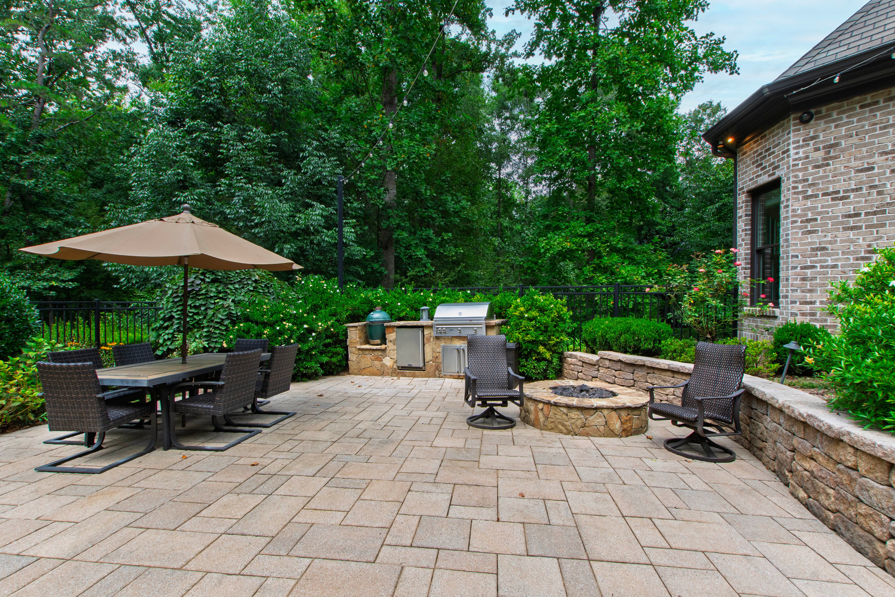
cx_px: 448
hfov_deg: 100.4
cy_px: 298
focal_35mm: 15
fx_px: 373
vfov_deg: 77.3
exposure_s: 1/80
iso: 320
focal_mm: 10
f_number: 9
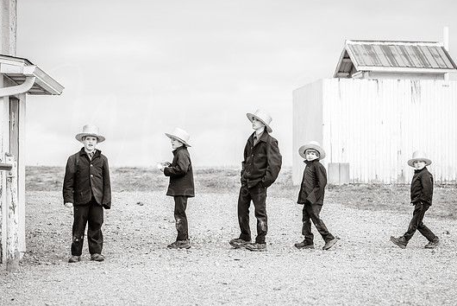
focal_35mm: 153
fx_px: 1943
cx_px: 251
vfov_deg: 9.0
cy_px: 173
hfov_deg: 13.4
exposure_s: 1/1000
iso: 800
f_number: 5.6
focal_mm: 130
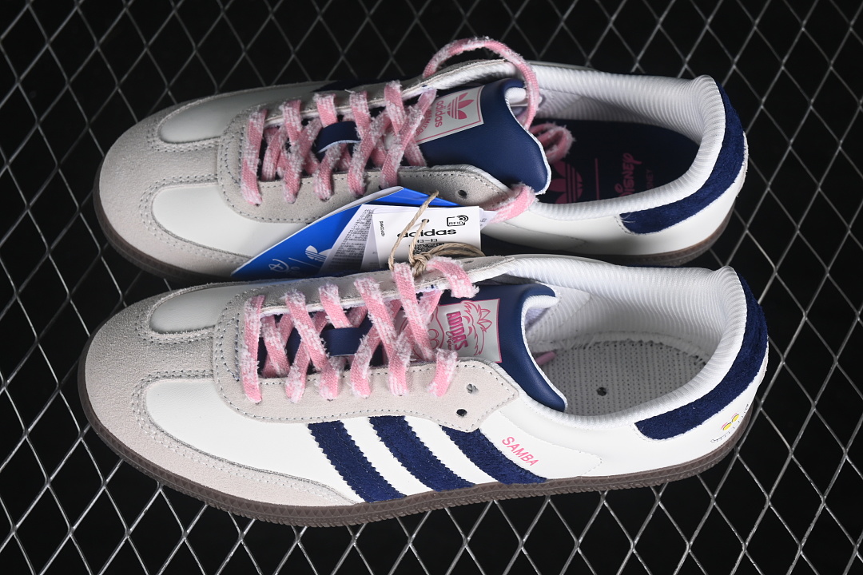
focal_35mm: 75
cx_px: 432
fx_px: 1798
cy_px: 288
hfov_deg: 27.0
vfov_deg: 18.2
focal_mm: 50
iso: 160
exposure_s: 1/80
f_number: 7.1
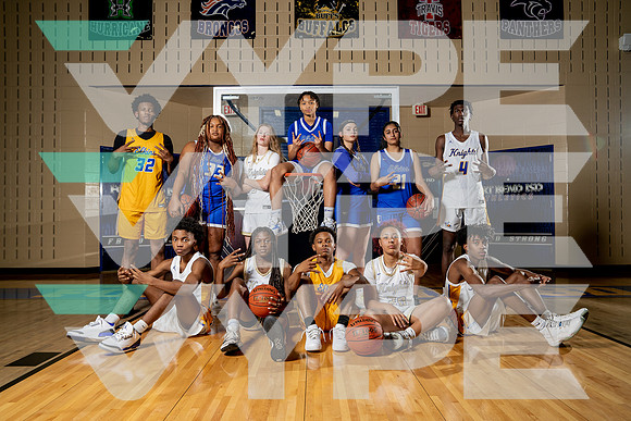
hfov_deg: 65.5
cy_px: 210
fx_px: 491
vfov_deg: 46.4
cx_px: 316
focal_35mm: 28
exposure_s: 1/250
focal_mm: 28
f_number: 5.6
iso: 400
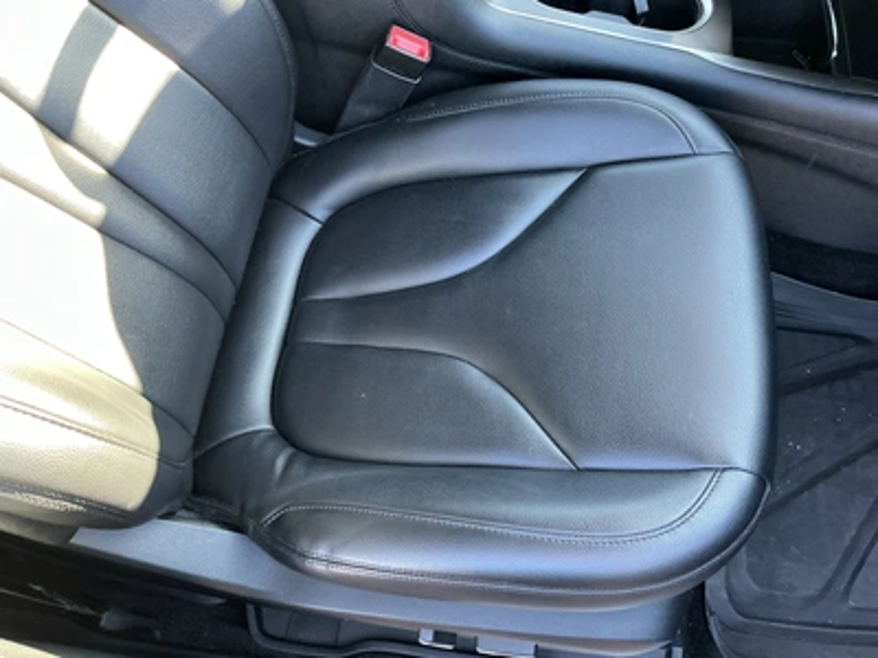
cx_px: 439
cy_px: 329
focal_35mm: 28
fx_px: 710
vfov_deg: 49.7
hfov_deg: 63.4
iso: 160
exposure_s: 1/60
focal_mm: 3
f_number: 1.8
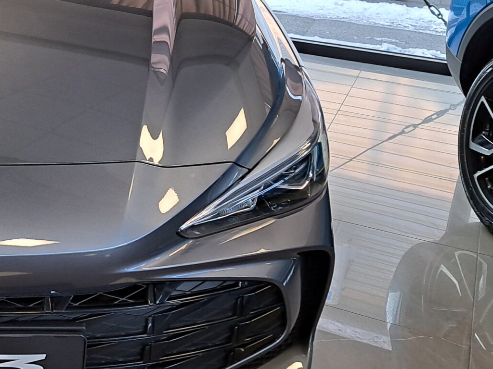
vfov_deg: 24.3
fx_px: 855
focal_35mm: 60
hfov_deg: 29.1
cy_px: 117
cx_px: -48
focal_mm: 5.23
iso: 64
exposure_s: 1/50
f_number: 1.8
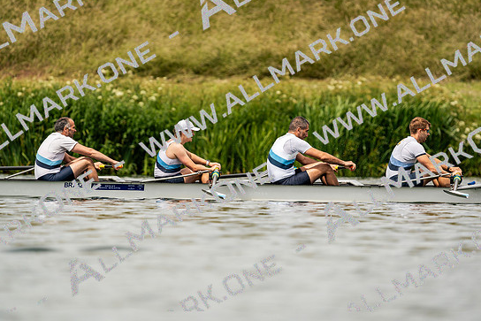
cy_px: 160
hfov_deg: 4.0
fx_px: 6909
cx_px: 248
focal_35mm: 517
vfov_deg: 2.7
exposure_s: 1/2000
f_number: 6.3
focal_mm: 485
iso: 160
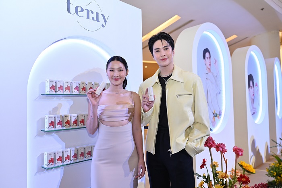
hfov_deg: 63.7
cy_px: 94
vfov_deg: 44.9
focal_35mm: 29
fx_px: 227
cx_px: 141
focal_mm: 29
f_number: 2.8
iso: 320
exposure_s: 1/125
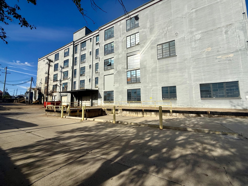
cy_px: 93
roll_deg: -0.1
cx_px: 124
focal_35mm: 14
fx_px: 100
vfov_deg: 85.7
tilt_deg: +5.4
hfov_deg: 102.1
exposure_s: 1/3460
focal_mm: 2.22
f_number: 2.2
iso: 64
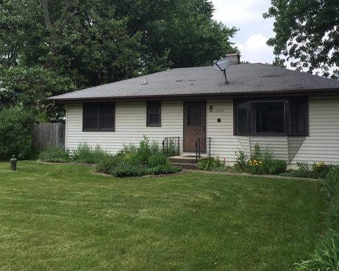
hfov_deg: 51.2
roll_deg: -0.7
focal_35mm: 35
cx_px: 202
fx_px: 351
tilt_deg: +2.0
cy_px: 118
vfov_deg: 42.1
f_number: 2.2
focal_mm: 4.15
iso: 32
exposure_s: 1/1099
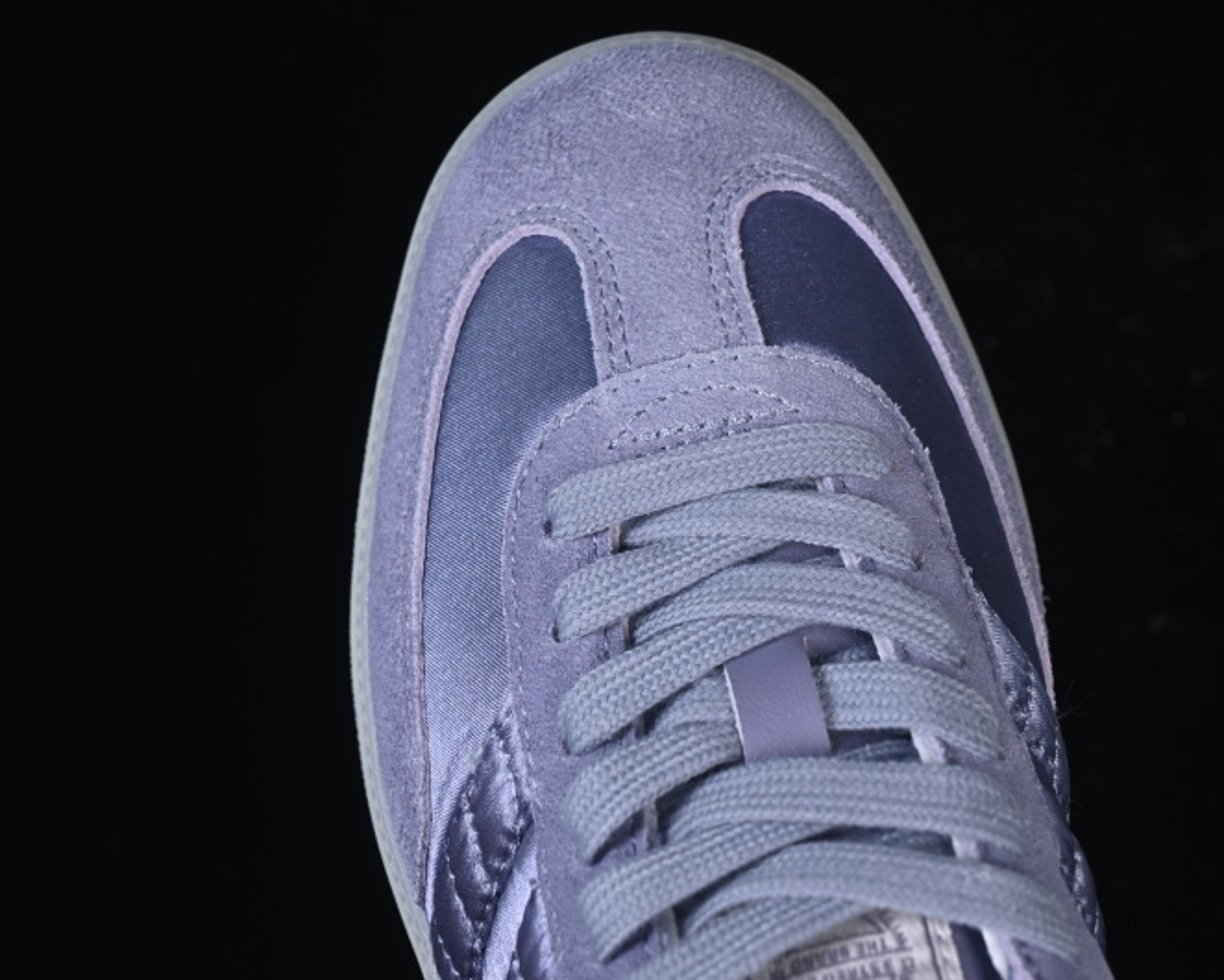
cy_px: 489
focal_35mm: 85
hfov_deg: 22.5
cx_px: 699
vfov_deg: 18.1
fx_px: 3080
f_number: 7.1
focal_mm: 50
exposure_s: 1/80
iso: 160
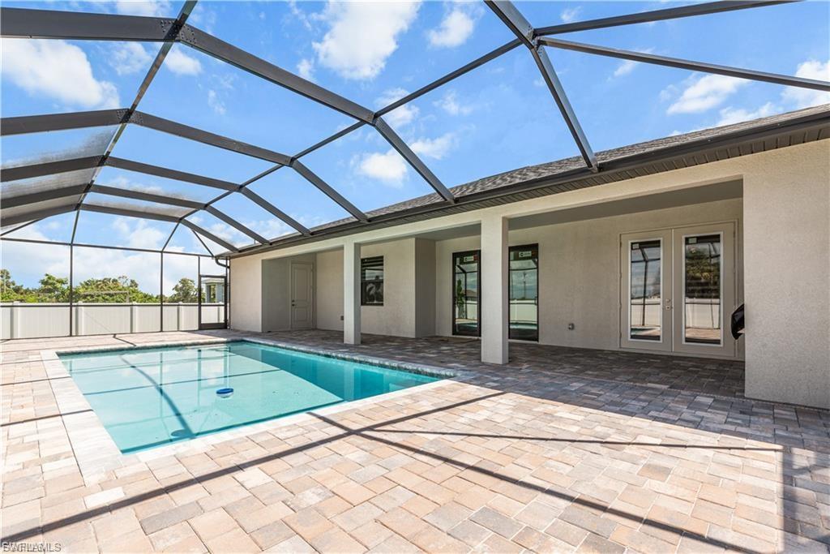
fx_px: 369
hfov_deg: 96.7
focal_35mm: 16
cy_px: 277
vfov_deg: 73.8
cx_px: 415
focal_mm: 16
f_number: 9
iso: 100
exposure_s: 1/30
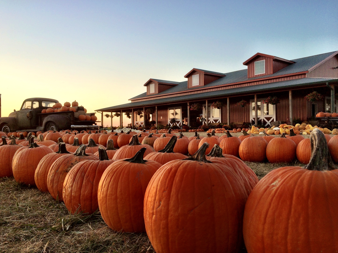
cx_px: 169
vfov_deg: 48.2
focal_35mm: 29
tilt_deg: -1.2
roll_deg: +0.0
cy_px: 126
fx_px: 283
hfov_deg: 61.7
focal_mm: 4.15
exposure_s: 1/243
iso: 32
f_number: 2.2
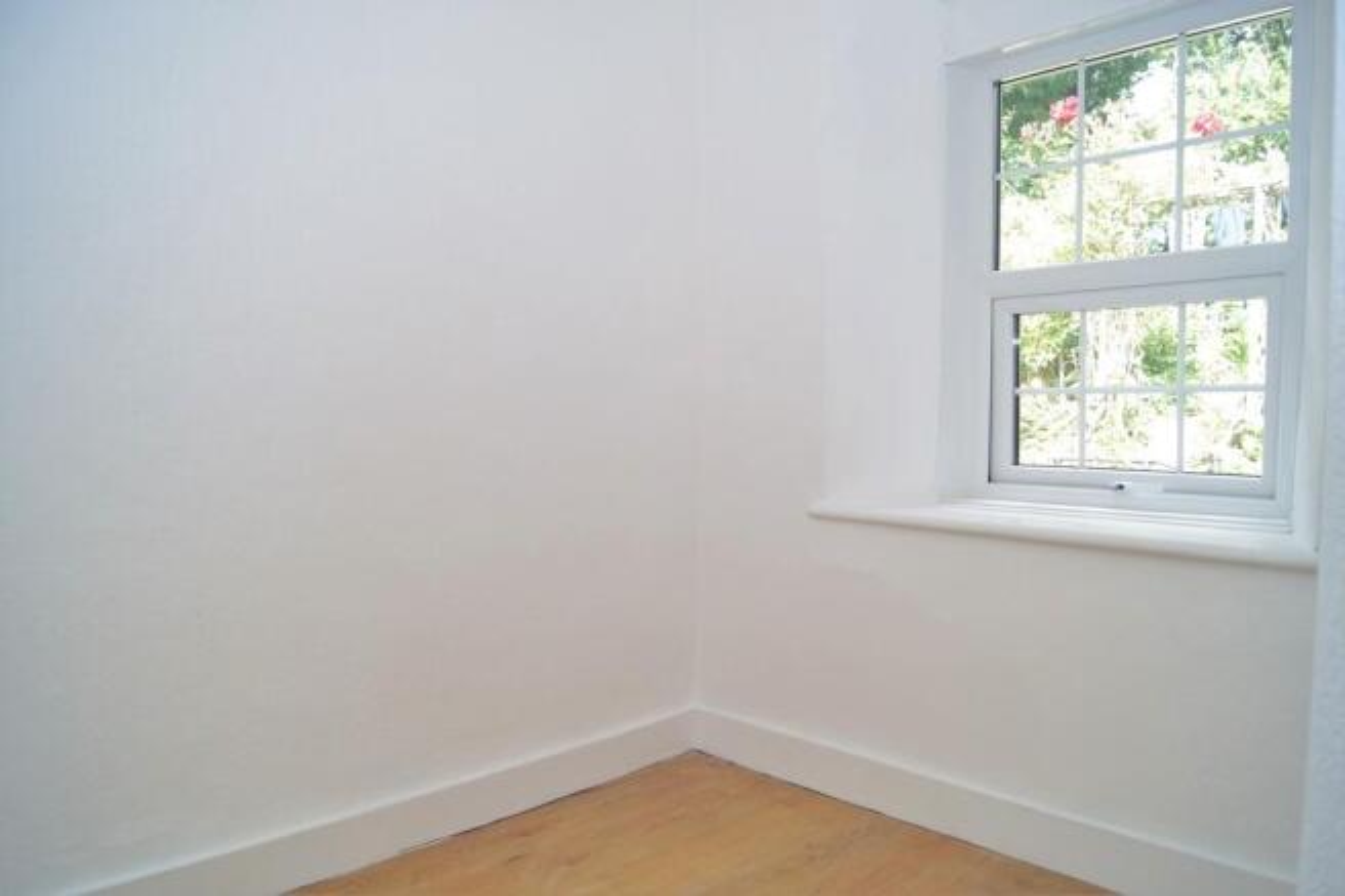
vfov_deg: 47.9
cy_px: 448
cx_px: 672
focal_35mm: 27
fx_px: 1008
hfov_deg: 67.4
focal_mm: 18
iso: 500
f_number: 4
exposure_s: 1/160
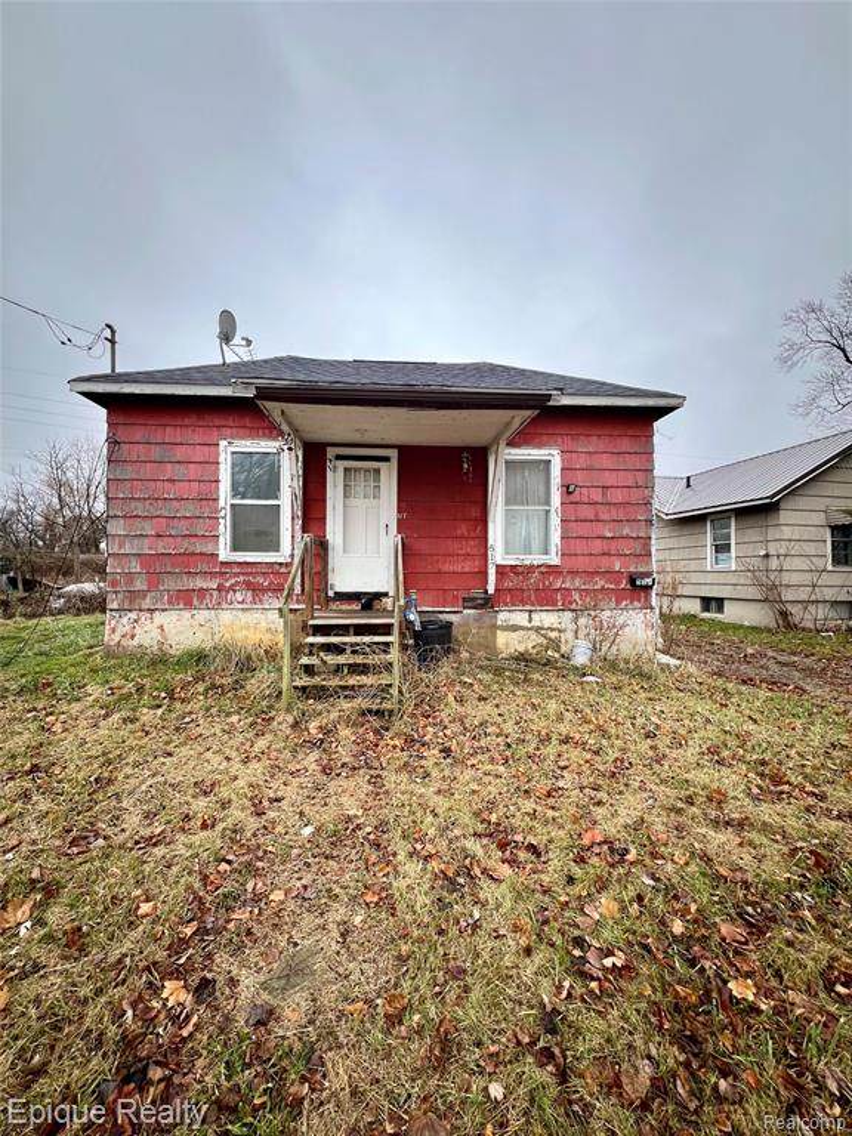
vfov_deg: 106.2
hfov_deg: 89.9
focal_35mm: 13
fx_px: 427
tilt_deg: +1.9
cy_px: 568
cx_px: 426
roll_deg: -0.5
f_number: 1.8
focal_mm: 1.57
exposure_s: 1/99
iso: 80
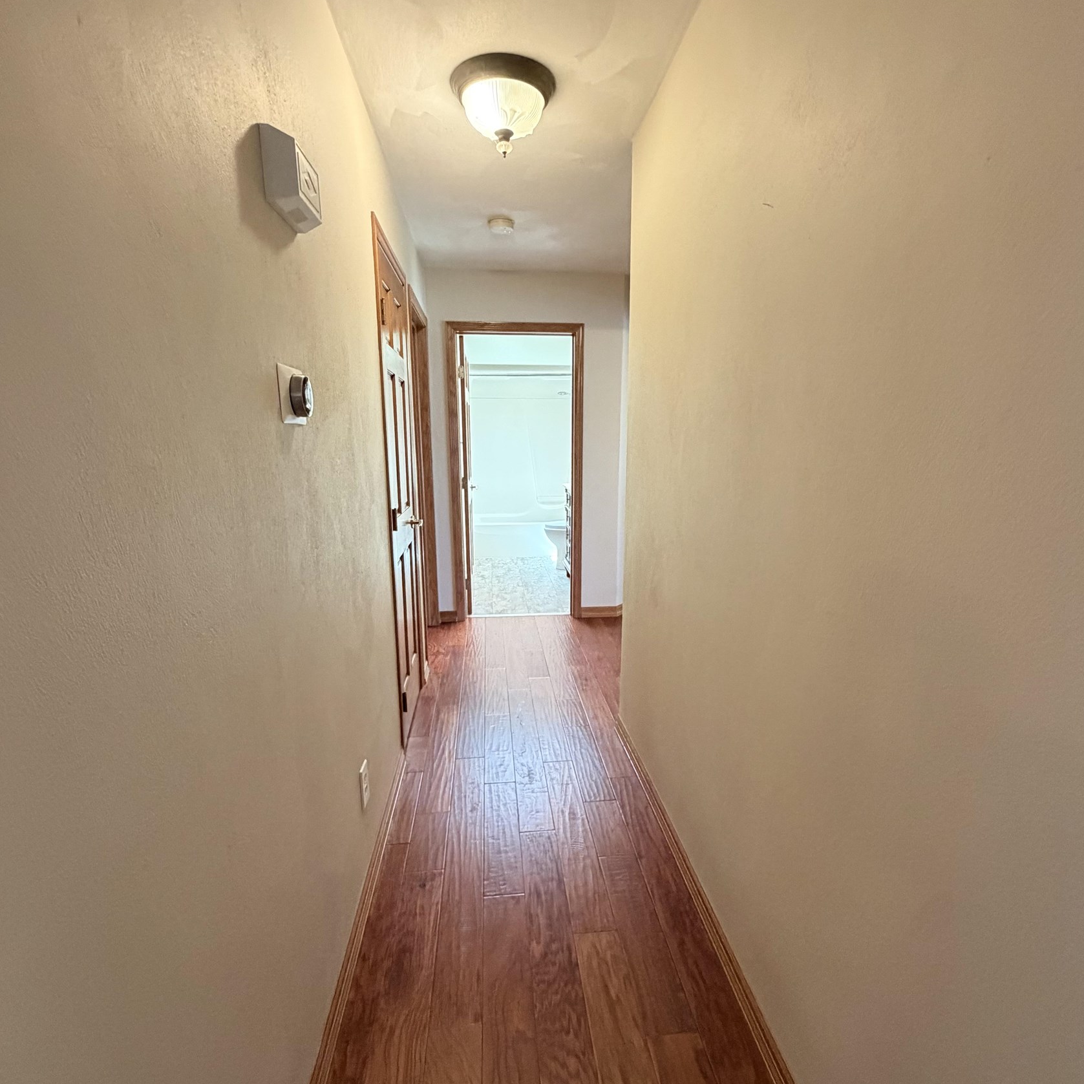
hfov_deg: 84.0
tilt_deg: -11.8
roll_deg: +0.1
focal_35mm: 17
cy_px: 571
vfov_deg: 83.9
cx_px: 548
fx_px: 602
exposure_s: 1/60
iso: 500
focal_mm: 2.22
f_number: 2.2
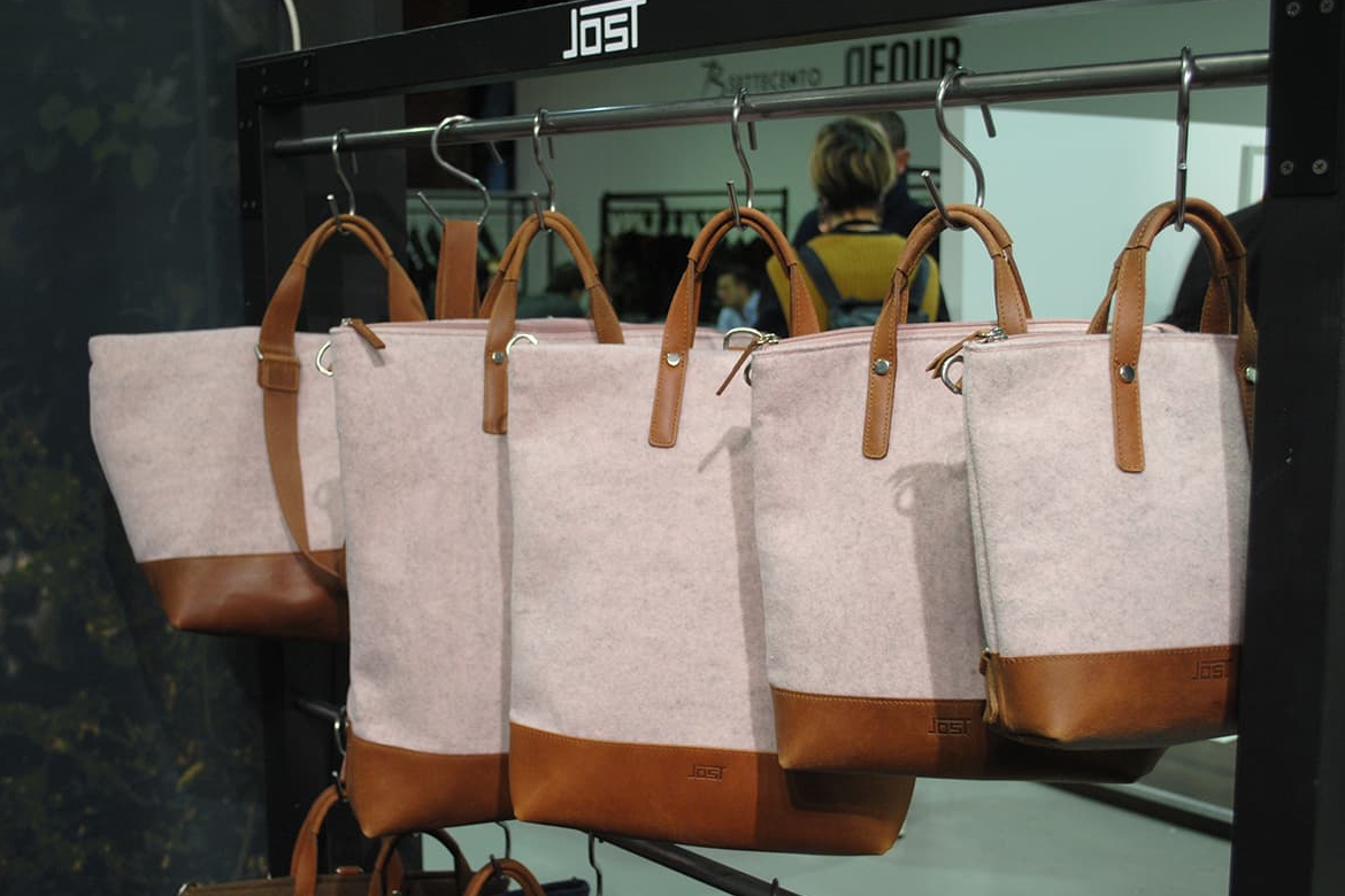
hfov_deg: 48.5
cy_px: 453
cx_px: 659
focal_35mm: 40
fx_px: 1494
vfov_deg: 33.4
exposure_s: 1/80
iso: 400
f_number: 4.2
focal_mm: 26
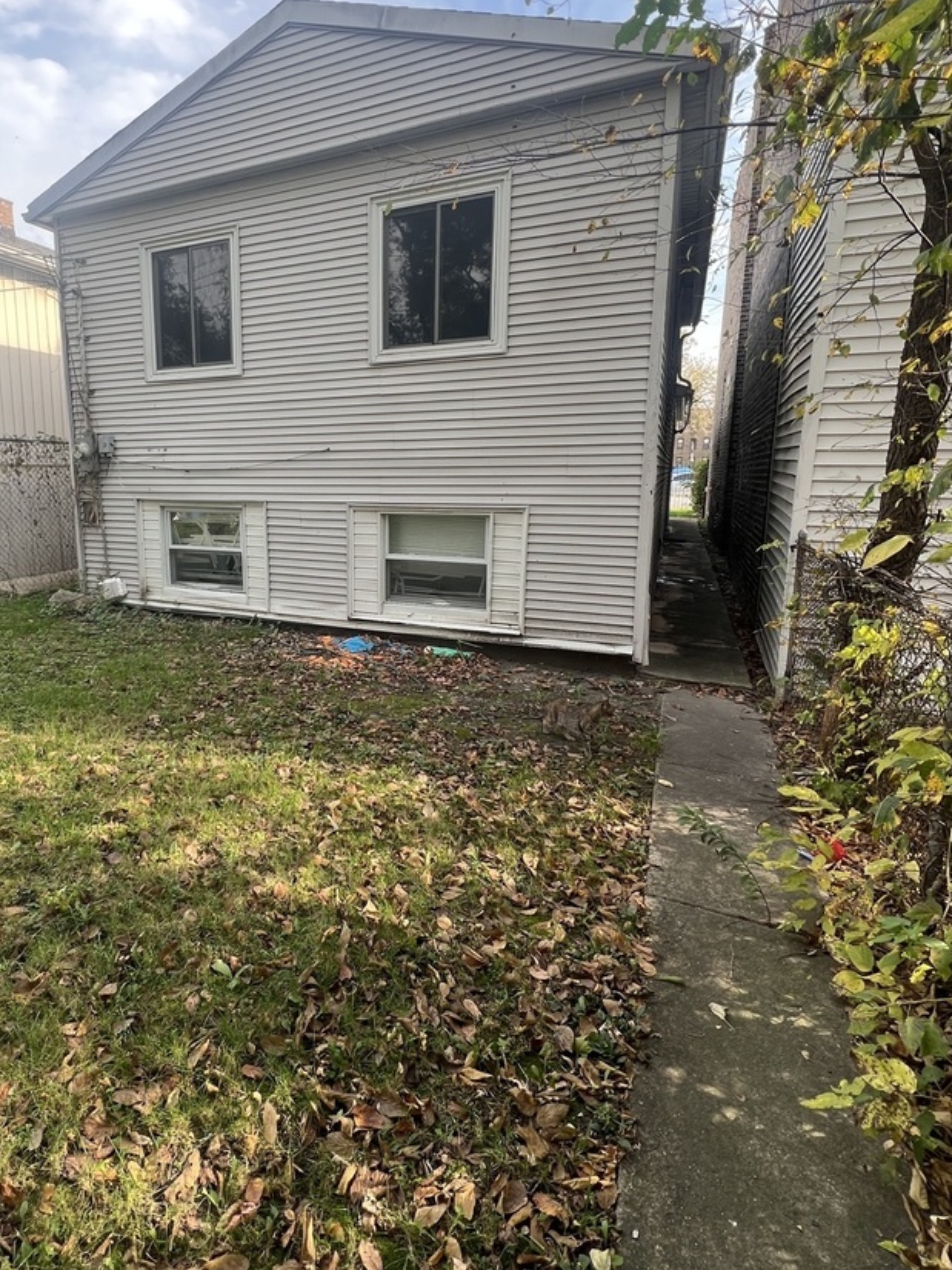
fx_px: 624
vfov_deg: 90.9
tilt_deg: -7.7
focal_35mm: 17
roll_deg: +0.0
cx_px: 352
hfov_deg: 73.3
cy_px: 586
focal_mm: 1.57
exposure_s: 1/205
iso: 32
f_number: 1.8
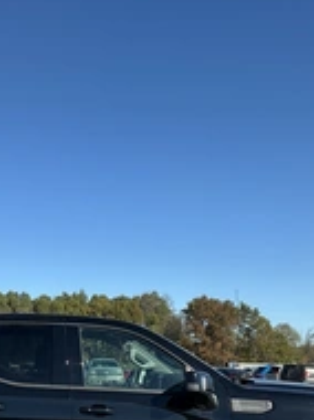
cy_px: 316
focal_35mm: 59
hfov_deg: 24.2
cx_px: 44
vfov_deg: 32.1
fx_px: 715
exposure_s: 1/1490
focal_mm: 3
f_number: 1.8
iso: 25
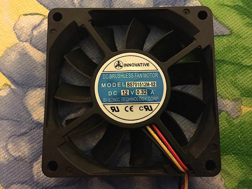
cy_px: 94
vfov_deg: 48.2
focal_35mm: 29
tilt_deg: -82.8
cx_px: 126
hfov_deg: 61.7
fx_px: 211
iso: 800
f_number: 2.2
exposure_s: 1/15
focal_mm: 4.15
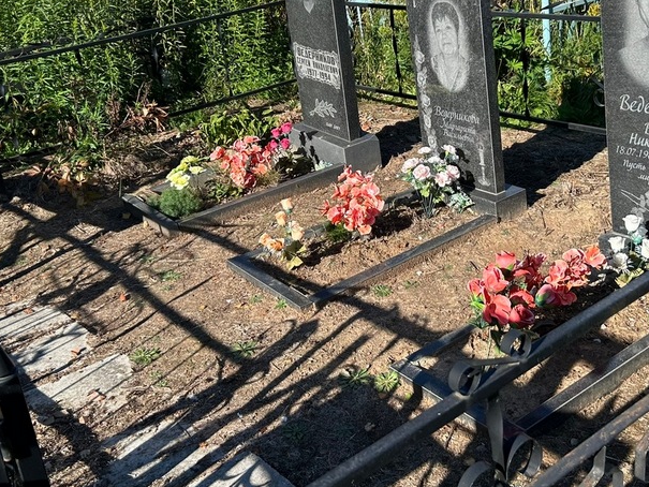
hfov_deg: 42.8
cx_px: 375
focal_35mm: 44
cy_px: 162
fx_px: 825
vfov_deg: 32.6
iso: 50
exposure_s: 1/1751
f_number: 1.5
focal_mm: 5.7
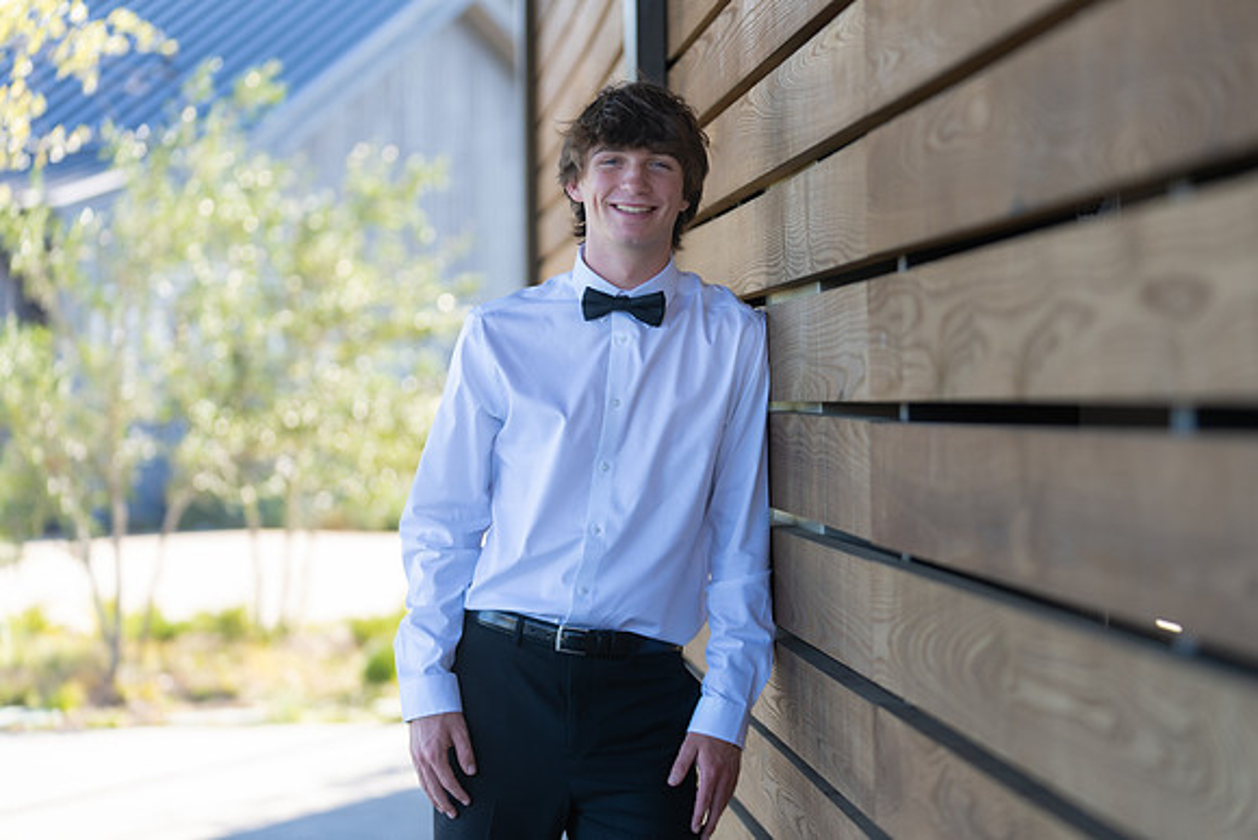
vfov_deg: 13.7
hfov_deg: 20.4
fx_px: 3495
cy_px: 420
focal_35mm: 100
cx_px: 629
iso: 160
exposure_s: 1/320
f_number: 2.8
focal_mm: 100
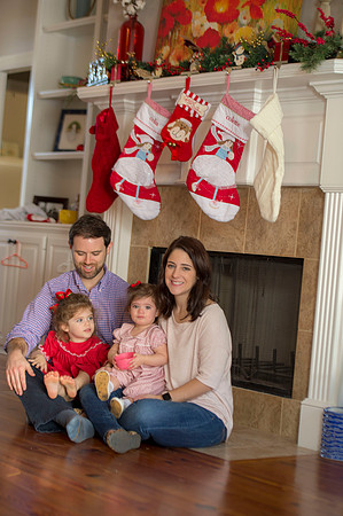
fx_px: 1117
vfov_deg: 26.0
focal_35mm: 78
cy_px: 258
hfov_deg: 17.5
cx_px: 172
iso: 500
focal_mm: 78
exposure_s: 1/125
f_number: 2.8
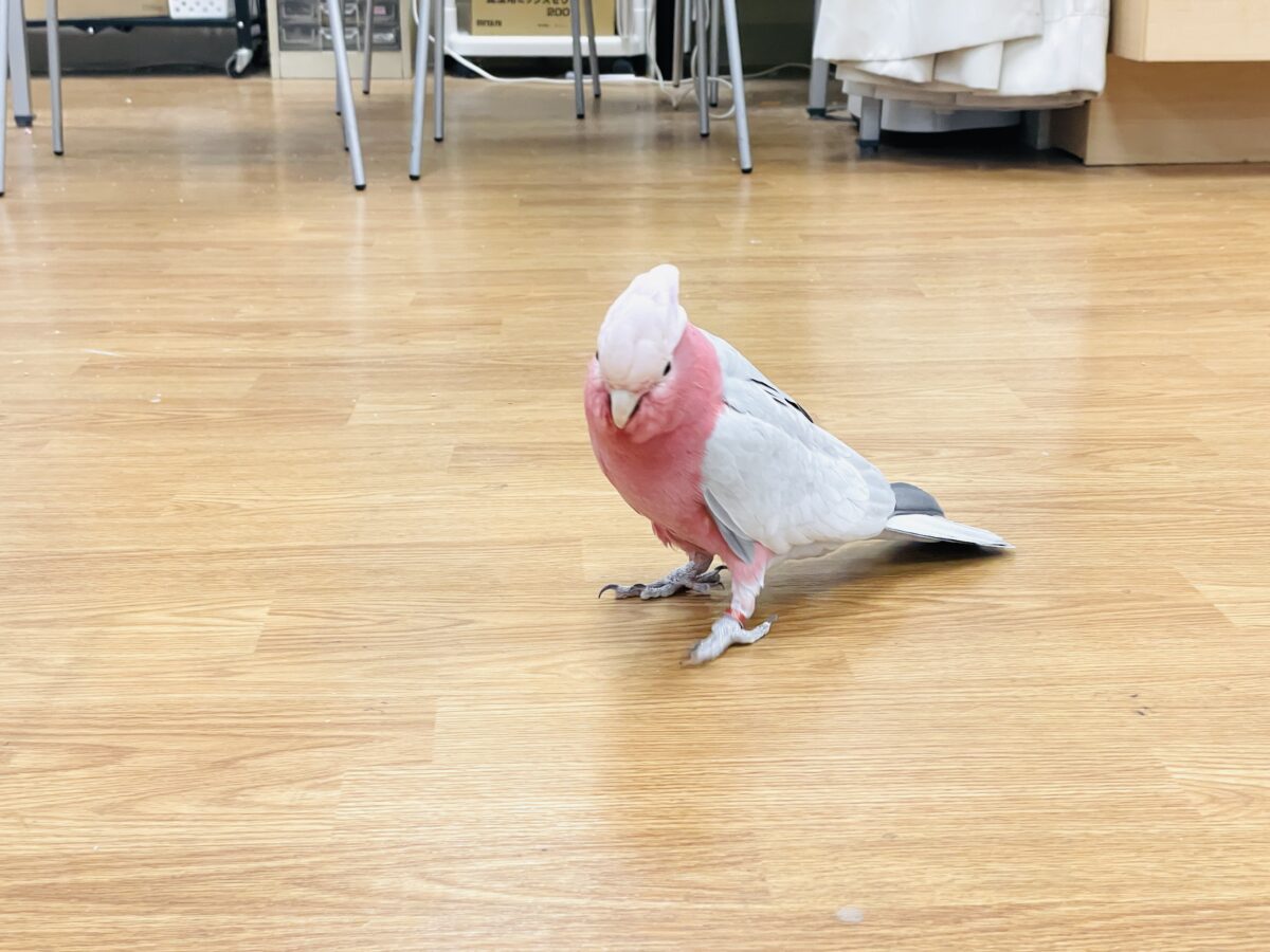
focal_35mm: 52
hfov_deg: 36.8
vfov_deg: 28.0
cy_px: 476
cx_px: 635
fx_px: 1908
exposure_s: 1/99
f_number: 2
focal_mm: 6
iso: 160
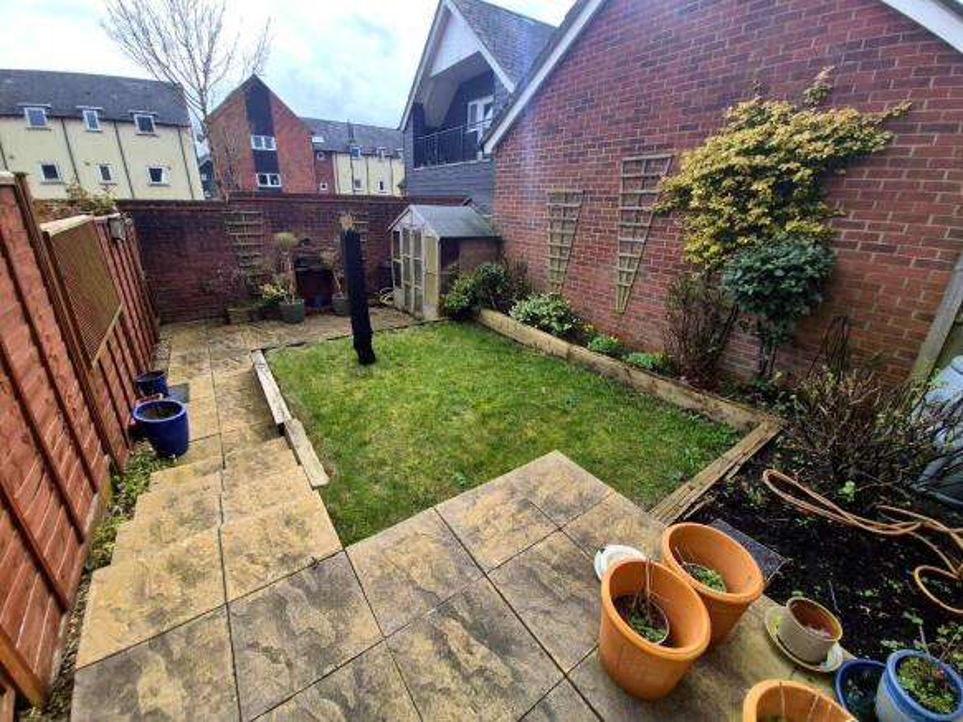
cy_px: 361
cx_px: 482
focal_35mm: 13
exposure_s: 1/1072
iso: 50
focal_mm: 1.74
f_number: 2.2
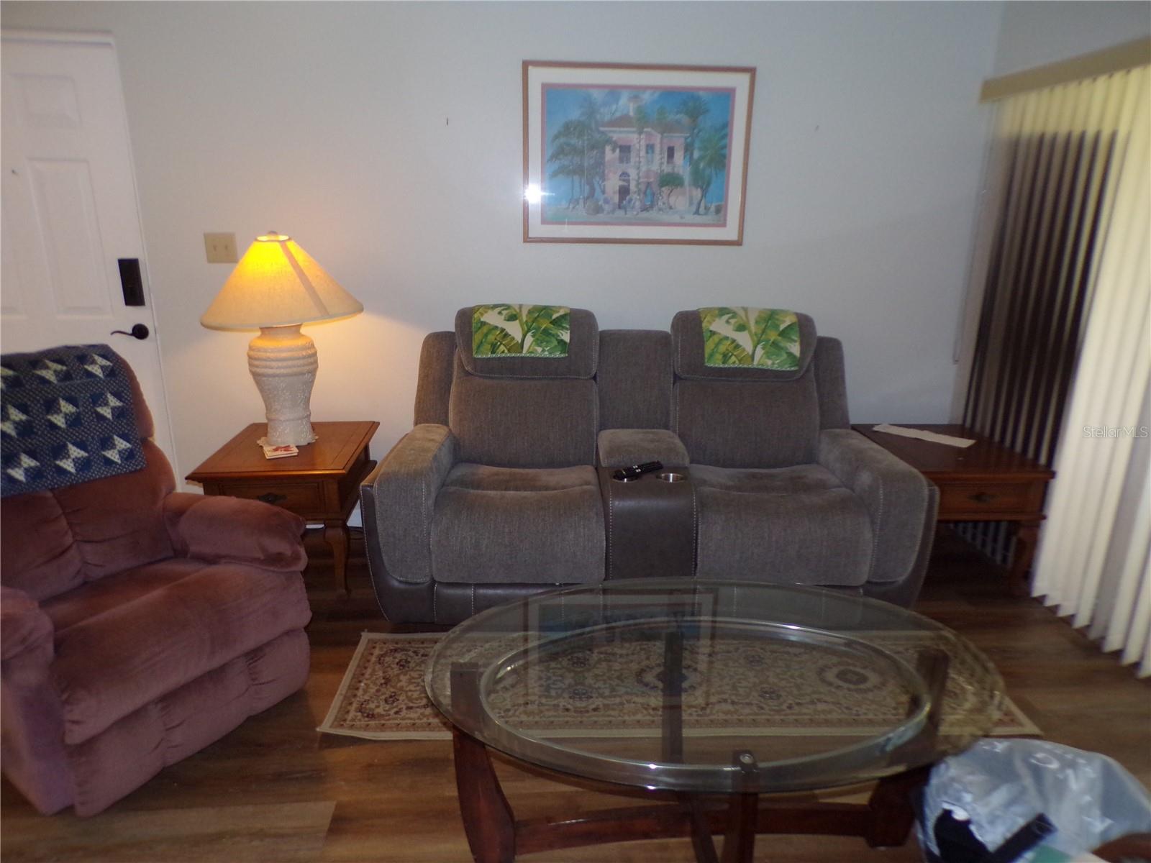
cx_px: 576
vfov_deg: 56.8
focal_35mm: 24
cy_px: 432
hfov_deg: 71.6
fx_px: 798
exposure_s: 1/34
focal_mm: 4.3
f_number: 3
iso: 200
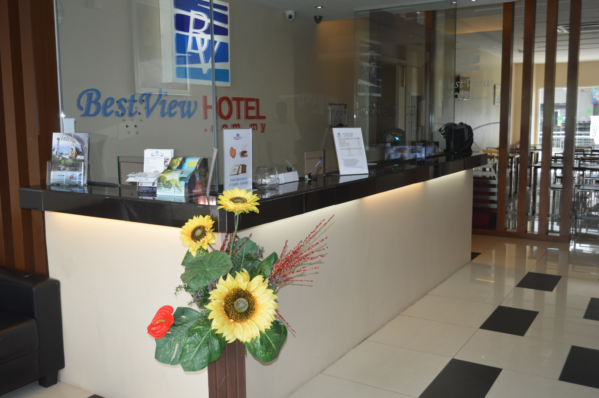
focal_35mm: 33
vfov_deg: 39.9
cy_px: 199
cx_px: 300
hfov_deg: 57.3
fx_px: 549
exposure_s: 1/125
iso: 320
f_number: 4
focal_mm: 22
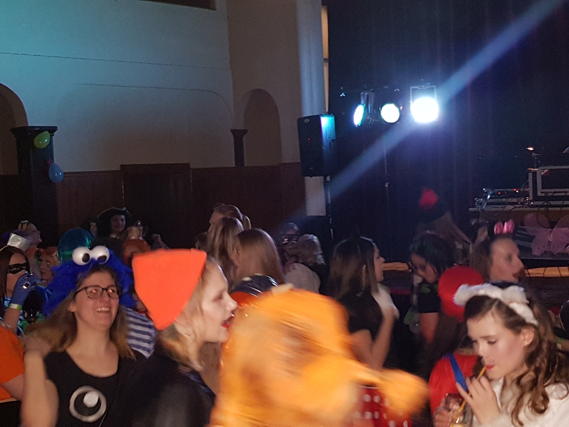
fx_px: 427
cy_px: 214
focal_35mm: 26
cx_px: 284
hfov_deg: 67.3
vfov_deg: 53.1
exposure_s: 1/10
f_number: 1.7
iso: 250
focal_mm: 4.2
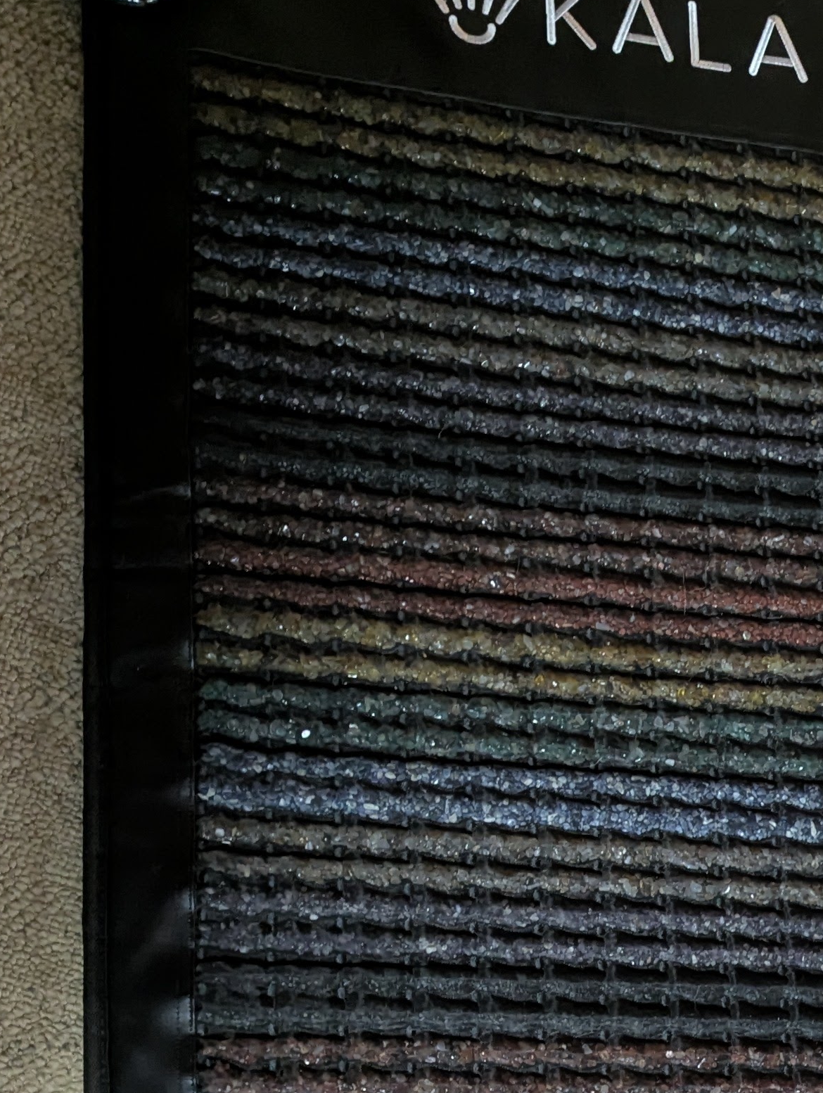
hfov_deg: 22.2
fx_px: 1992
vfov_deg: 28.9
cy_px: 1064
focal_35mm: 63
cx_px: 869
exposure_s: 1/66.5
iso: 2289
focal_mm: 6.81
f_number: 1.85
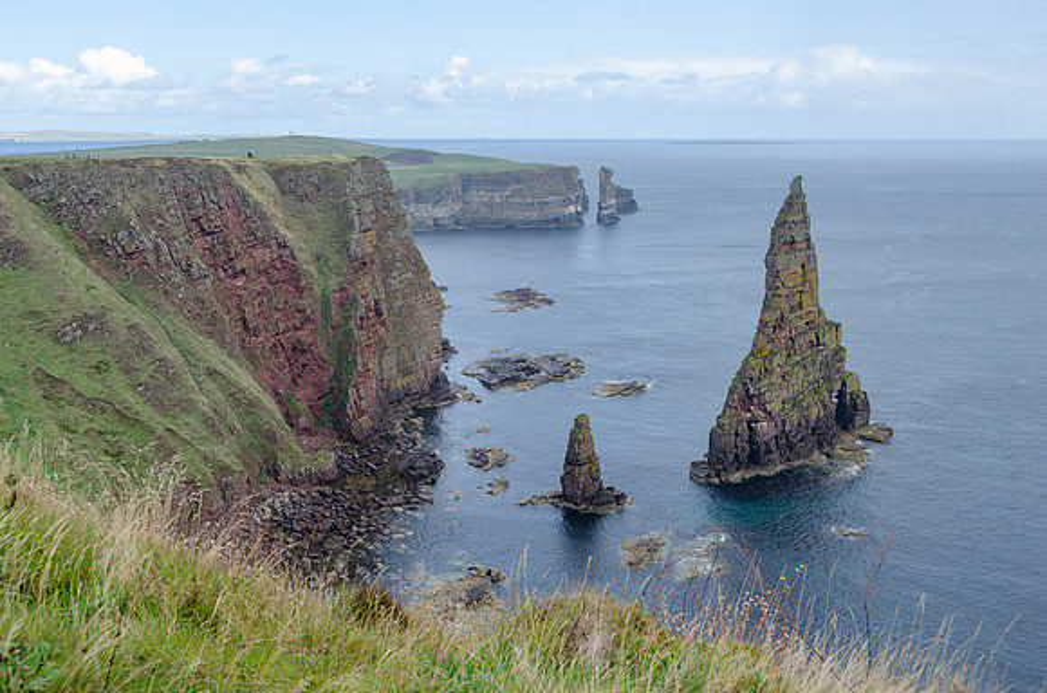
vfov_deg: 30.7
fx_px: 1262
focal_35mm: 44
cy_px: 346
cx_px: 524
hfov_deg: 45.0
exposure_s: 1/160
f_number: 8
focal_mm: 29
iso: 160
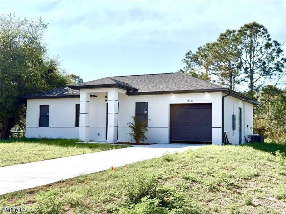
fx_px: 397
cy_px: 107
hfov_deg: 39.7
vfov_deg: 30.3
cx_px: 143
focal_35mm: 48
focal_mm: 6.76
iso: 64
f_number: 1.78
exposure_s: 1/6536
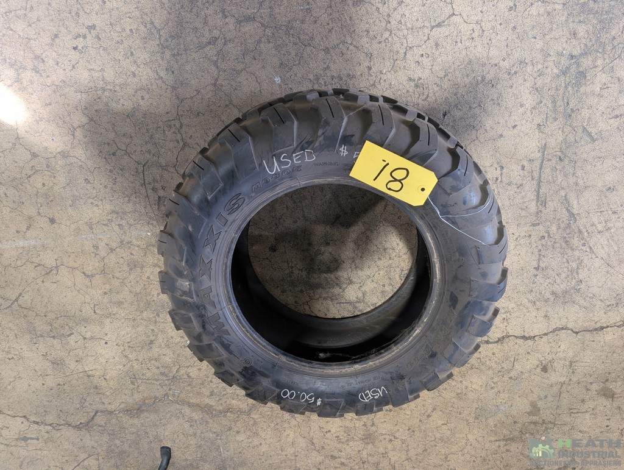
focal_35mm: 24
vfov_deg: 56.9
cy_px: 235
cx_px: 312
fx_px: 433
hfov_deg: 71.5
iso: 78
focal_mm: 6.9
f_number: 1.68
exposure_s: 1/30
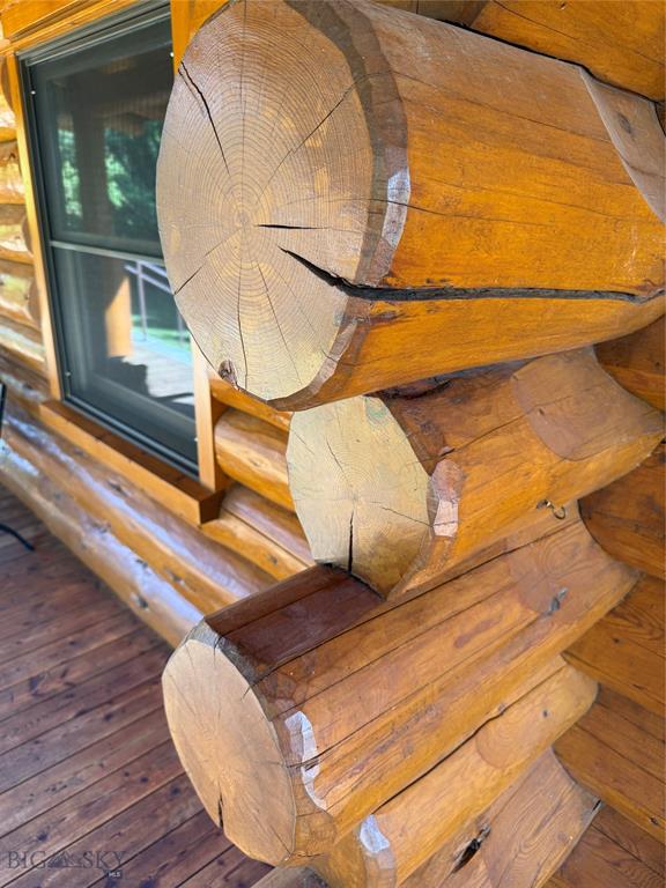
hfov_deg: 56.8
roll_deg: -1.3
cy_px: 444
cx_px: 333
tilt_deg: -20.3
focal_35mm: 24
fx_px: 616
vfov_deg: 71.6
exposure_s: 1/121
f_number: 1.78
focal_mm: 6.76
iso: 100
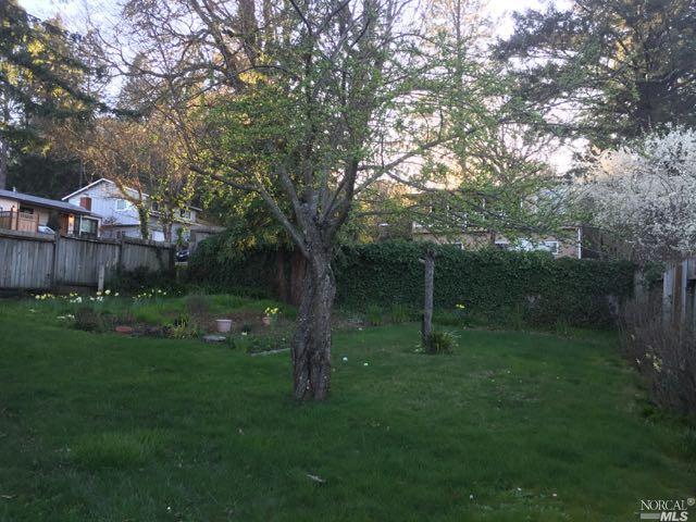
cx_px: 348
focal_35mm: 29
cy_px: 261
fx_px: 583
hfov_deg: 61.7
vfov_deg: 48.2
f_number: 2.2
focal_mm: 4.15
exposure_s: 1/120
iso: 50
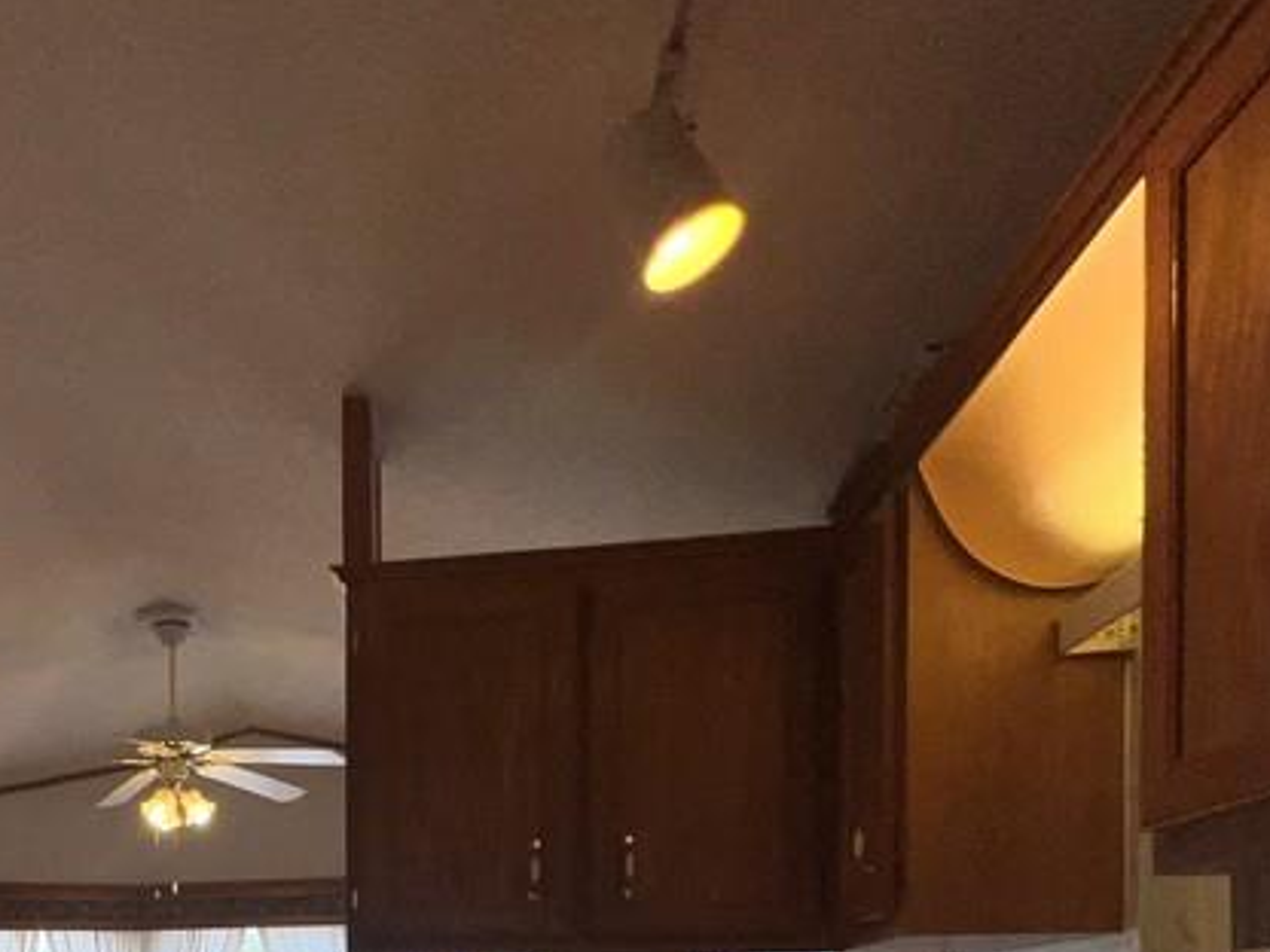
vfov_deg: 37.1
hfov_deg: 52.2
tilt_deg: -0.9
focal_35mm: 32
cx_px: 211
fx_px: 1174
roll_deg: +0.2
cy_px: 1047
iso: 25
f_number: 1.8
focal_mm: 1.57
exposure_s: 1/394
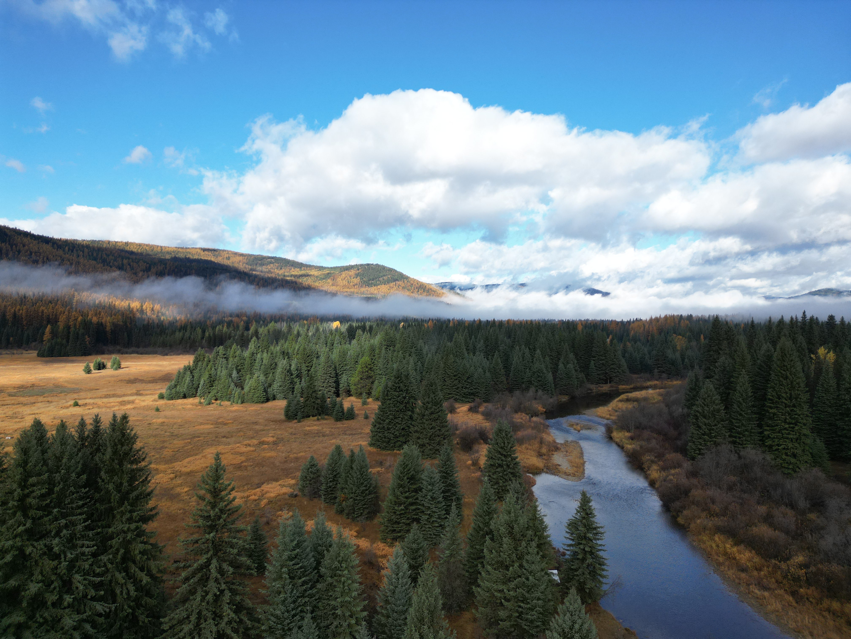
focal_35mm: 24
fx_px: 590
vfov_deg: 56.8
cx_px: 426
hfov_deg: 71.6
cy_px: 320
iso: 100
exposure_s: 1/1600
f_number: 1.7
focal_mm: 6.72
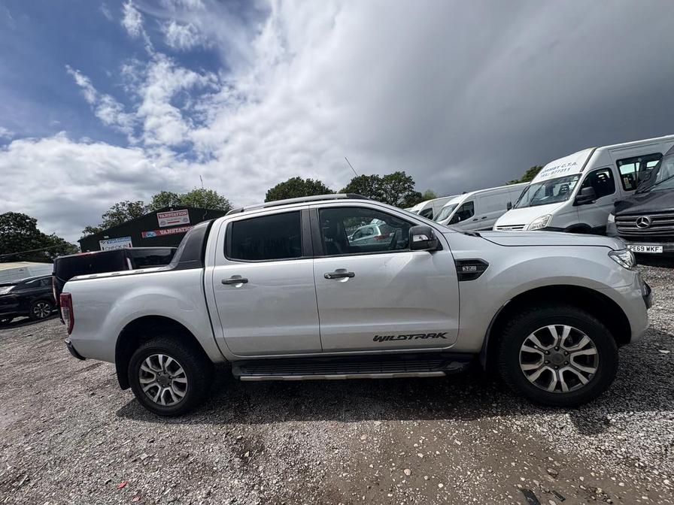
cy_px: 252
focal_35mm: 14
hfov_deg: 102.1
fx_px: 273
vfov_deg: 85.7
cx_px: 337
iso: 40
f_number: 2.2
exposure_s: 1/3106
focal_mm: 2.22
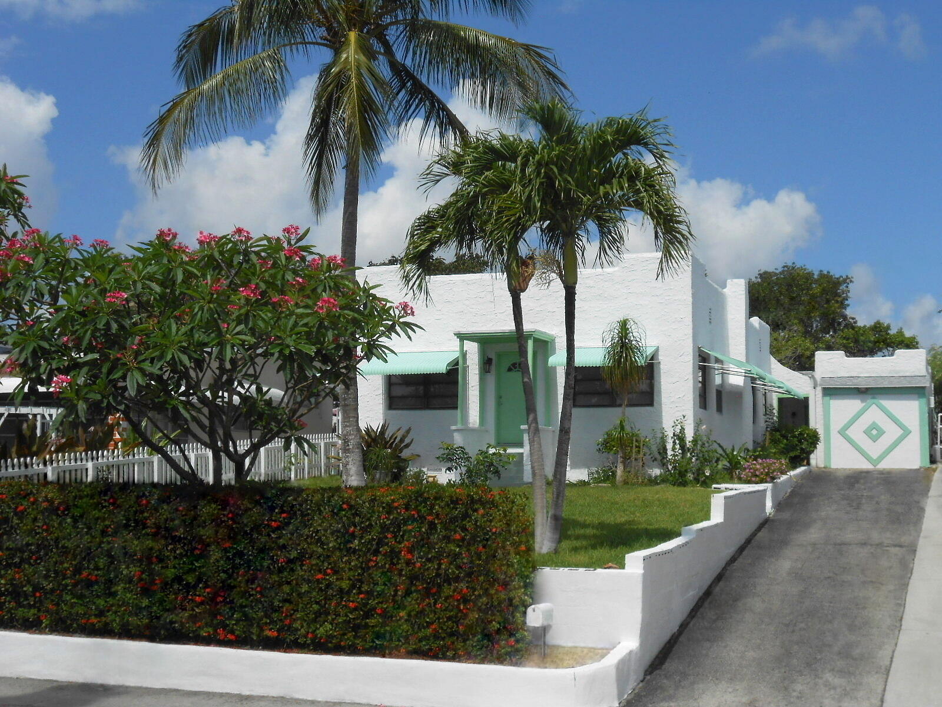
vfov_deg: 29.7
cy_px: 354
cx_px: 471
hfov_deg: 38.9
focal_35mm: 49
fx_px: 1333
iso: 80
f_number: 4.8
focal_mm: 8.8
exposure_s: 1/1500
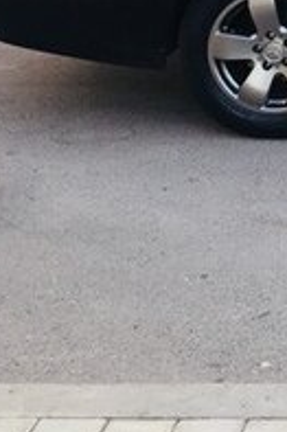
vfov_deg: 19.0
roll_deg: -4.0
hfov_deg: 11.9
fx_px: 1210
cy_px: -100
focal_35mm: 101
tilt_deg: -9.7
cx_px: 592
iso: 40
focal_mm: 4.15
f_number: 2.2
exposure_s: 1/100
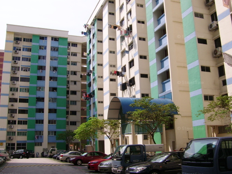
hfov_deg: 49.0
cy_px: 83
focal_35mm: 38
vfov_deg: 37.6
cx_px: 120
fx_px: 254
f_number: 5.8
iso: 50
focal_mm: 5.95
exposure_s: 1/458
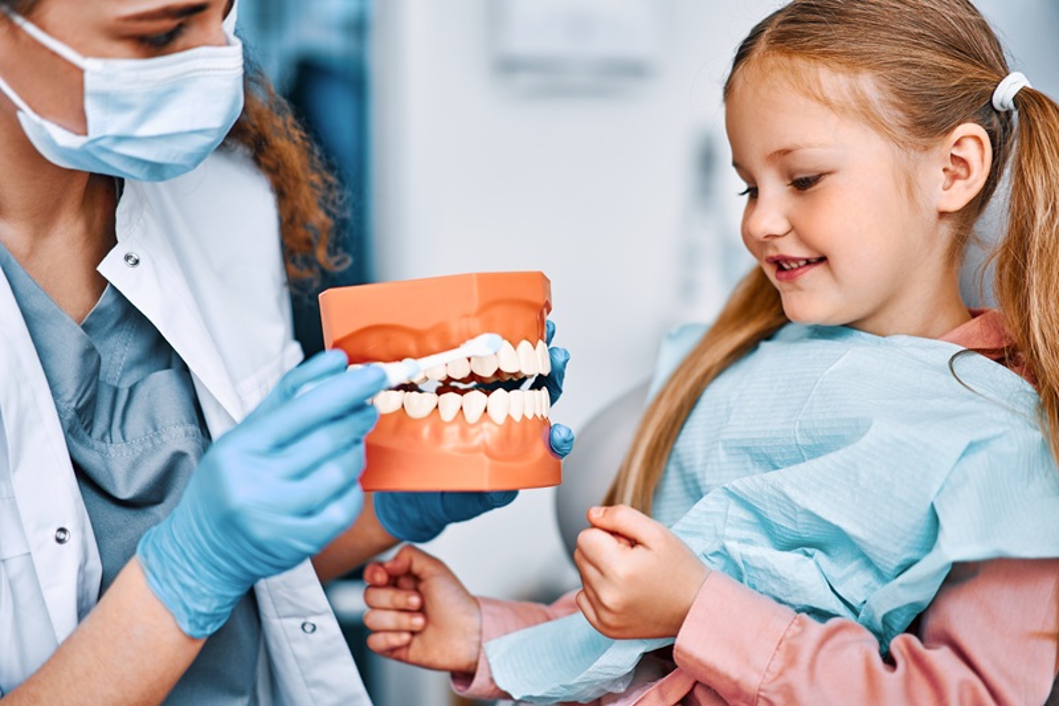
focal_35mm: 55
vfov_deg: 24.6
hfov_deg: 36.3
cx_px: 530
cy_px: 353
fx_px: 1617
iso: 100
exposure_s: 1/200
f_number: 1.8
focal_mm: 55
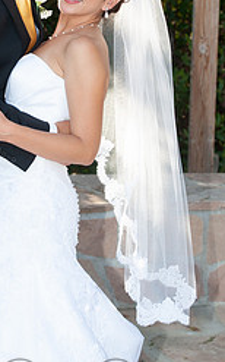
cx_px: 65
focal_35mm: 130
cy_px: 106
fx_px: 1278
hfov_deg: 10.1
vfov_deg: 16.0
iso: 200
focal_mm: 70
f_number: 5
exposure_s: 1/250
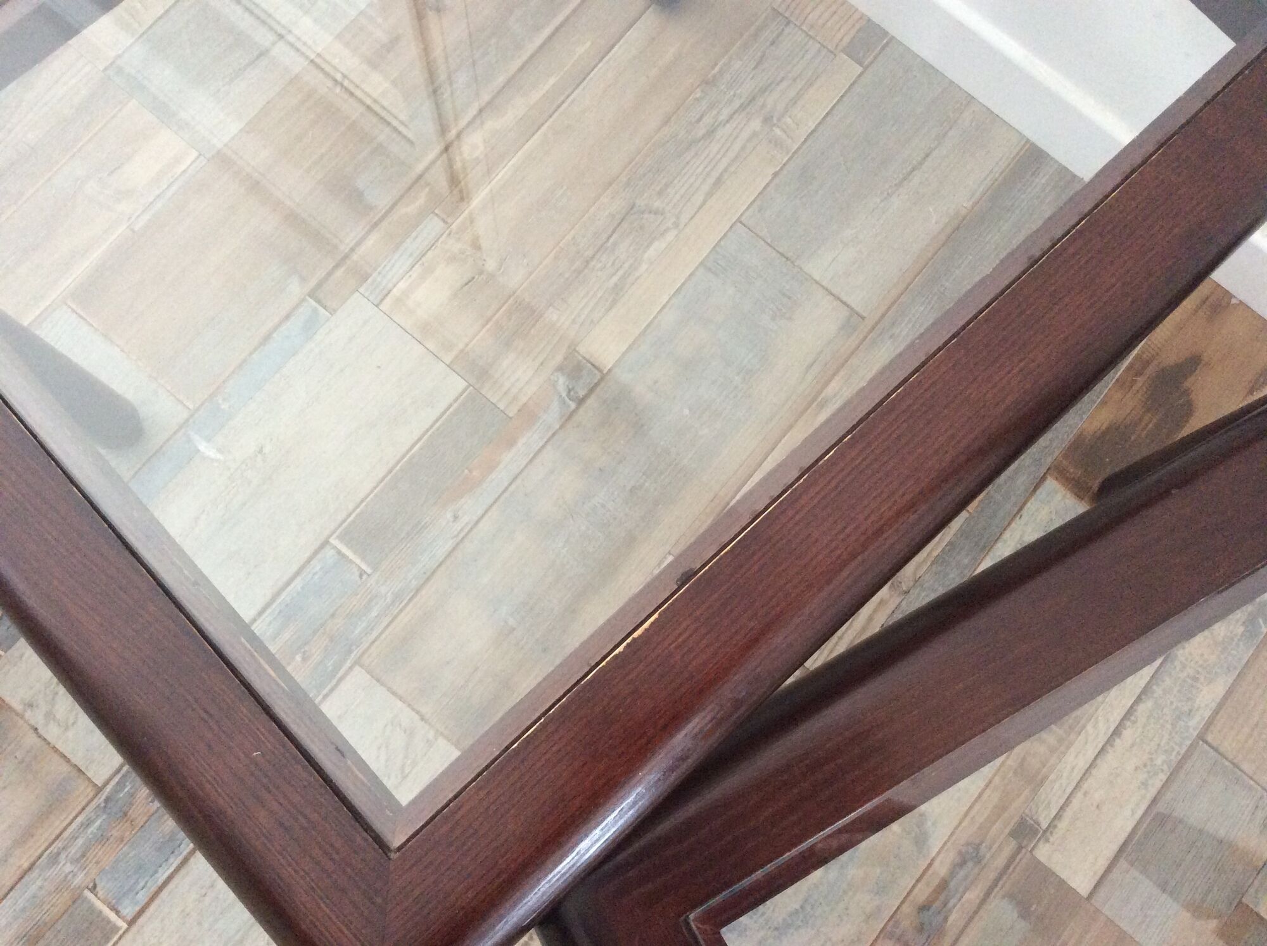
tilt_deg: -78.3
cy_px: 473
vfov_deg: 44.1
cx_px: 634
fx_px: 1170
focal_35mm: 32
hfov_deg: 56.9
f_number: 2.4
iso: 200
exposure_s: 1/25
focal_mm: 3.3
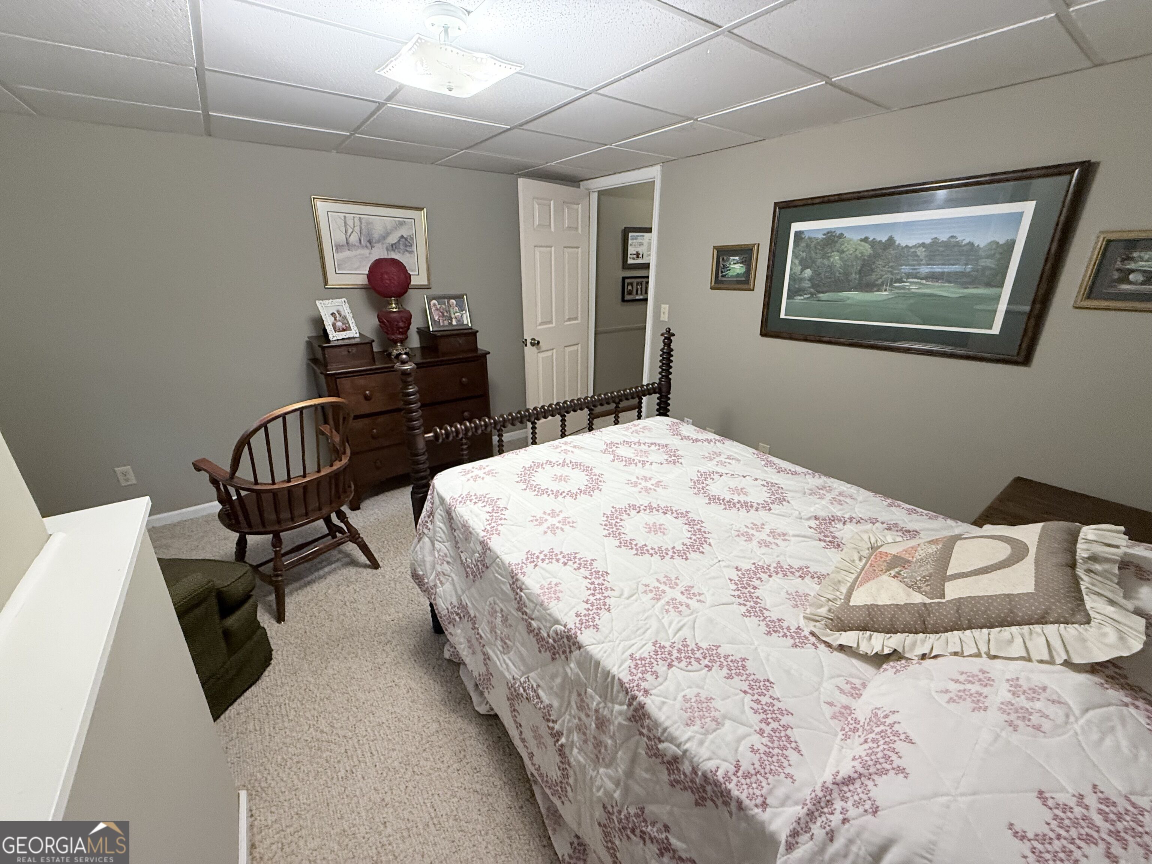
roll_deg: -0.1
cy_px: 432
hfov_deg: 102.1
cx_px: 576
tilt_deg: -19.8
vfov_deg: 85.7
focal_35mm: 14
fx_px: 466
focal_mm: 2.22
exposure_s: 1/60
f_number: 2.2
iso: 320
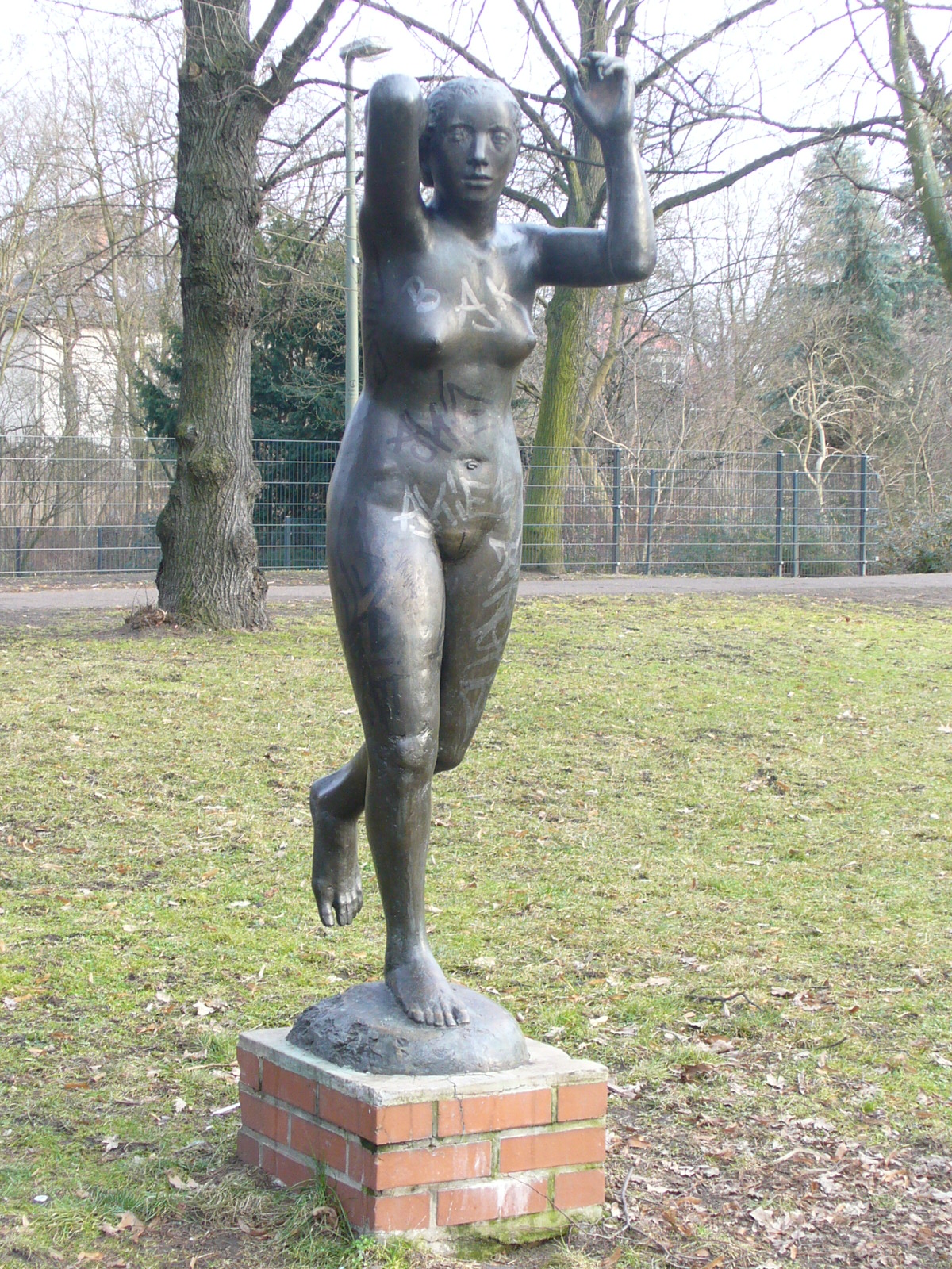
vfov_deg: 26.3
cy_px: 634
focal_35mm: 74
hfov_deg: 19.9
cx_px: 476
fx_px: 2714
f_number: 3.1
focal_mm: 8.9
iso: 80
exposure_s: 1/80
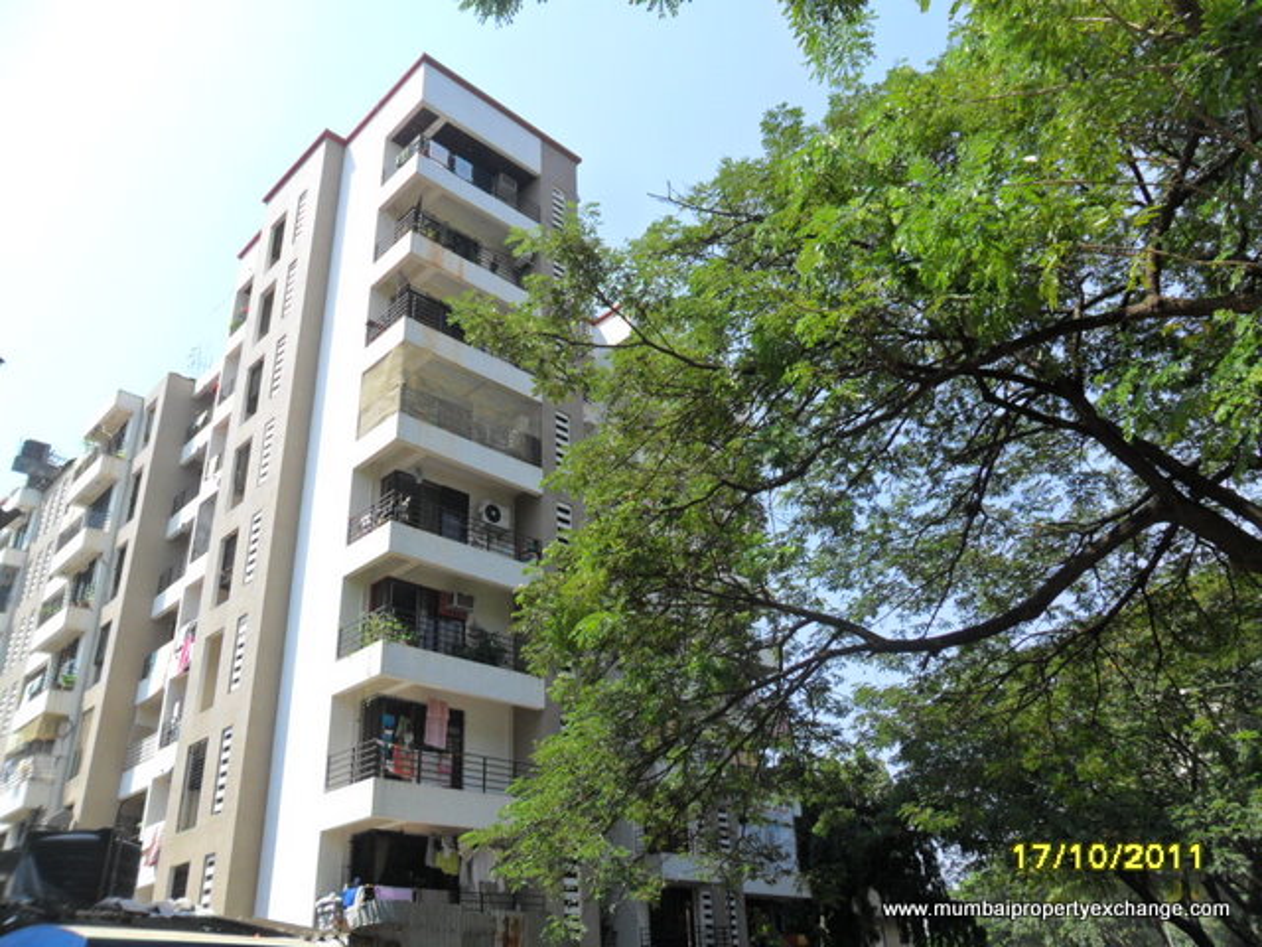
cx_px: 631
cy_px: 474
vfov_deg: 51.4
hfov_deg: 65.3
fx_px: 984
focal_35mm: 27
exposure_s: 1/750
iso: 100
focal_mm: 4.9
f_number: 3.5
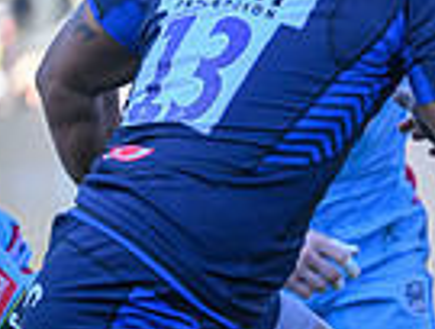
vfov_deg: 1.1
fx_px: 16569
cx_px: 1161
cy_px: 500
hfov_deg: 1.5
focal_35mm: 1315
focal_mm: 200
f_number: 3.2
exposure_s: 1/1600
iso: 1600
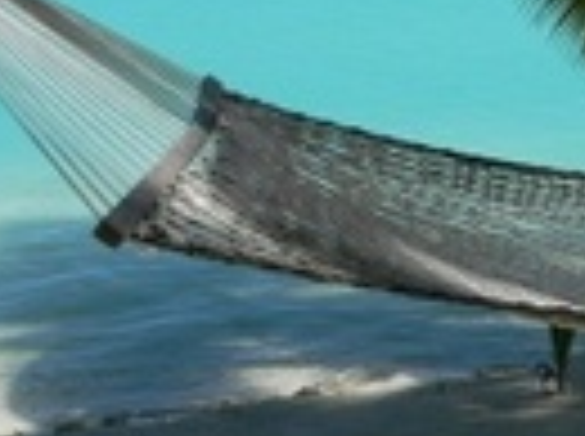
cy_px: -108
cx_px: 724
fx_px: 1872
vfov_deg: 12.9
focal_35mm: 111
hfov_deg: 16.9
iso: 80
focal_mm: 6
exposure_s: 1/500
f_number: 5.2
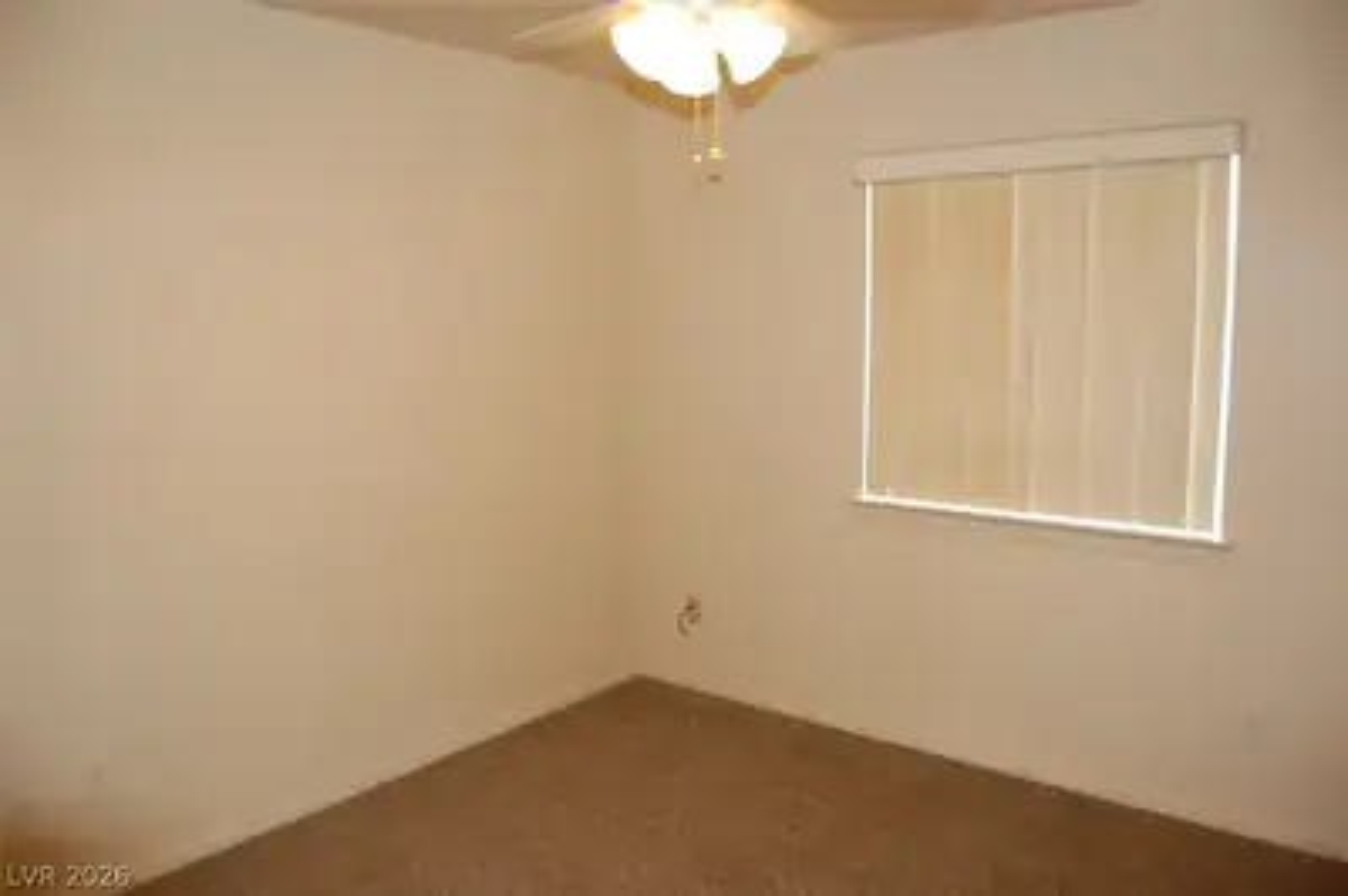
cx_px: 674
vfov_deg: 47.9
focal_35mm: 27
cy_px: 448
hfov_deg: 67.4
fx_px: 1010
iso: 400
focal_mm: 18
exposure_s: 1/60
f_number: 3.5
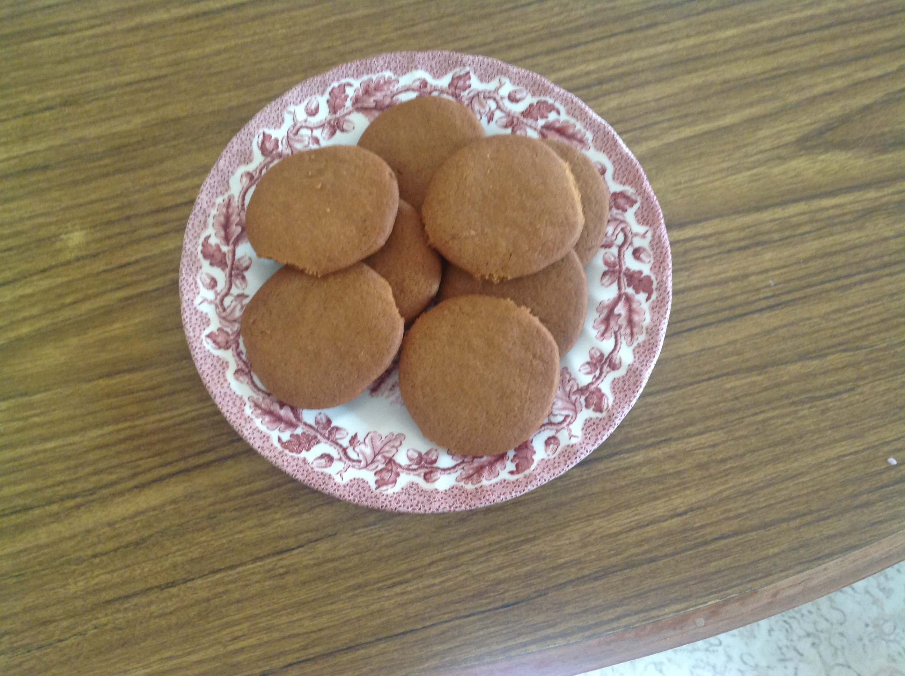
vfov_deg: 40.6
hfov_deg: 52.7
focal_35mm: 35
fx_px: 914
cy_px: 338
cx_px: 452
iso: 160
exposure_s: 1/15
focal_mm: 4.28
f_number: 2.4
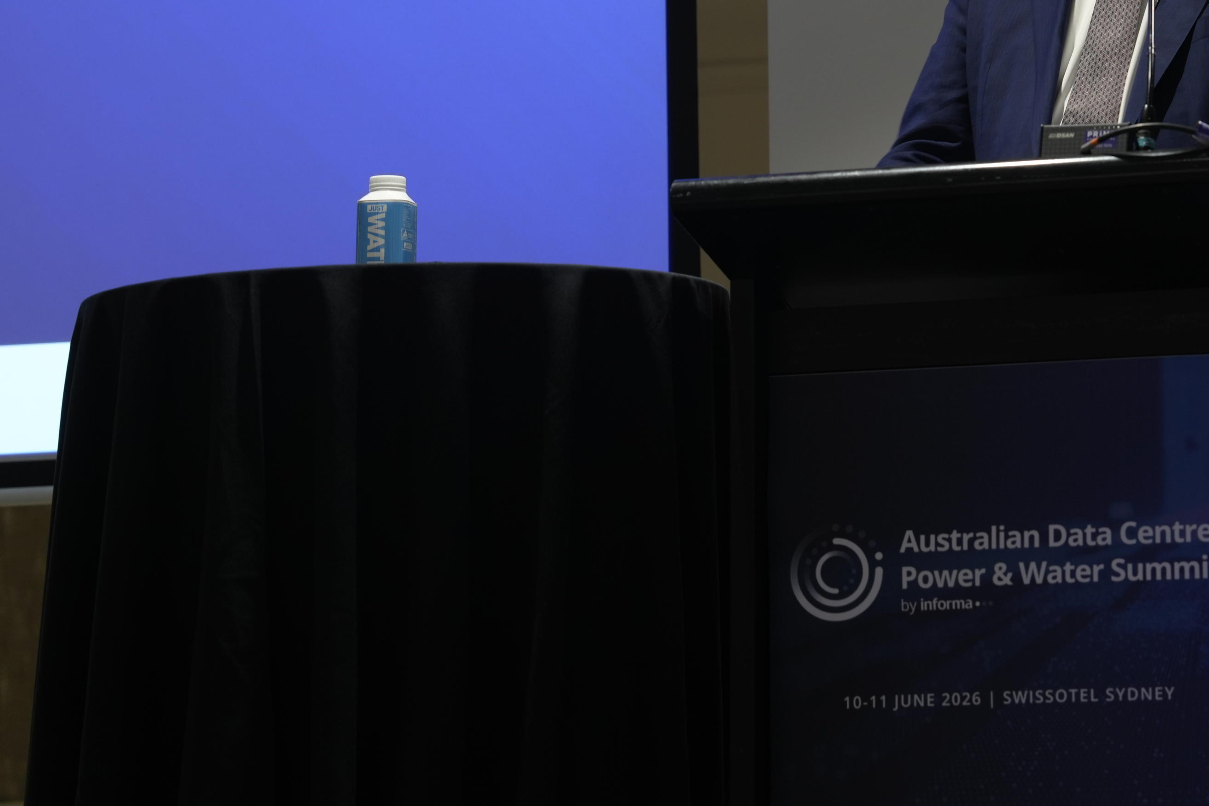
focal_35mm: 133
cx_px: 1108
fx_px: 4466
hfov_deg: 15.2
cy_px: 75
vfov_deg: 10.3
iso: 400
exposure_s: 1/30
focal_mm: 70
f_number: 3.2
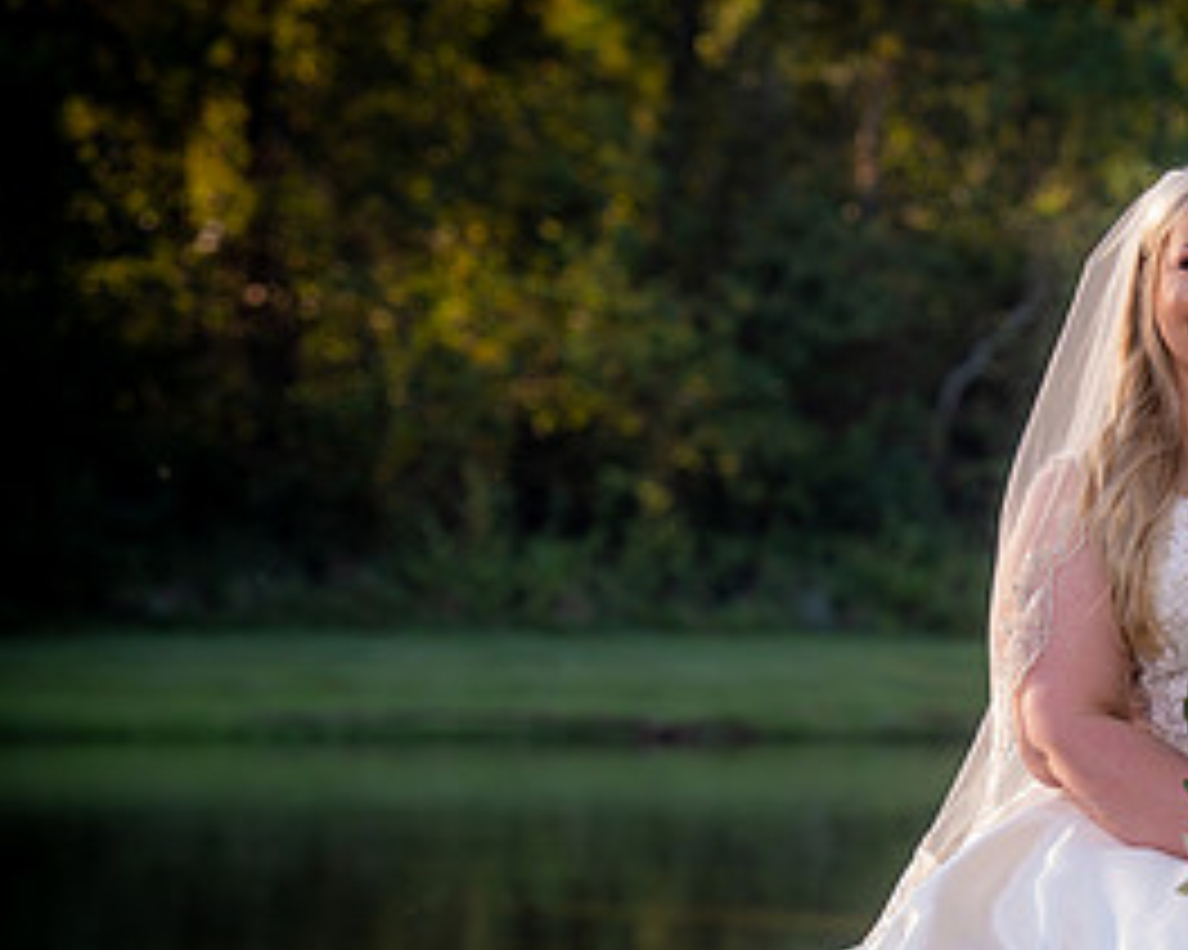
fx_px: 8119
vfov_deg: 6.7
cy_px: 810
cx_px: 1296
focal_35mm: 231
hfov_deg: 8.3
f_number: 5
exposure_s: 1/160
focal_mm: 112
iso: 125
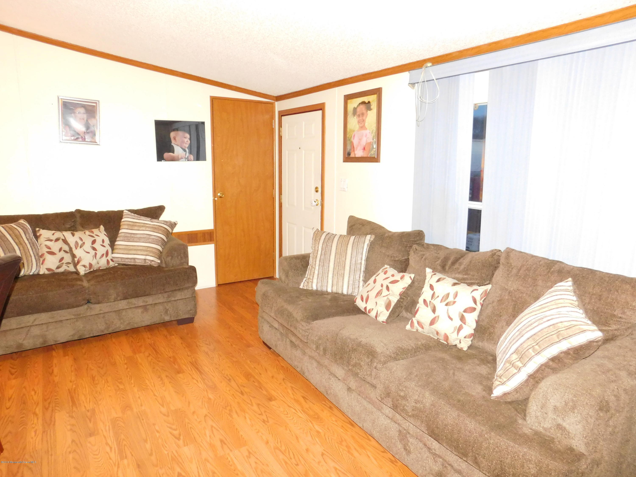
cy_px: 238
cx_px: 318
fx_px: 423
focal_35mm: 23
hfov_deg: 73.9
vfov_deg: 58.9
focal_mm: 4
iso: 560
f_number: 3
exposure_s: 1/30
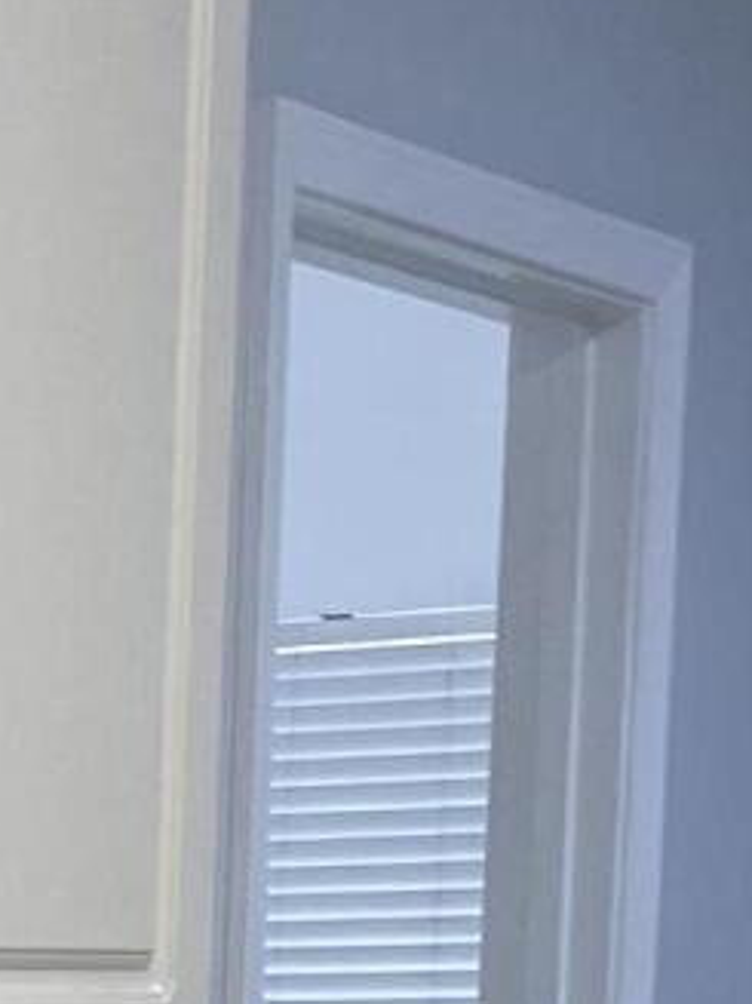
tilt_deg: -6.7
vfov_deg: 11.8
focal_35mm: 159
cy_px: 1609
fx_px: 4609
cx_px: -1258
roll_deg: +0.1
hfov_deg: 8.3
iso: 80
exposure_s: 1/120
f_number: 1.6
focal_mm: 4.2
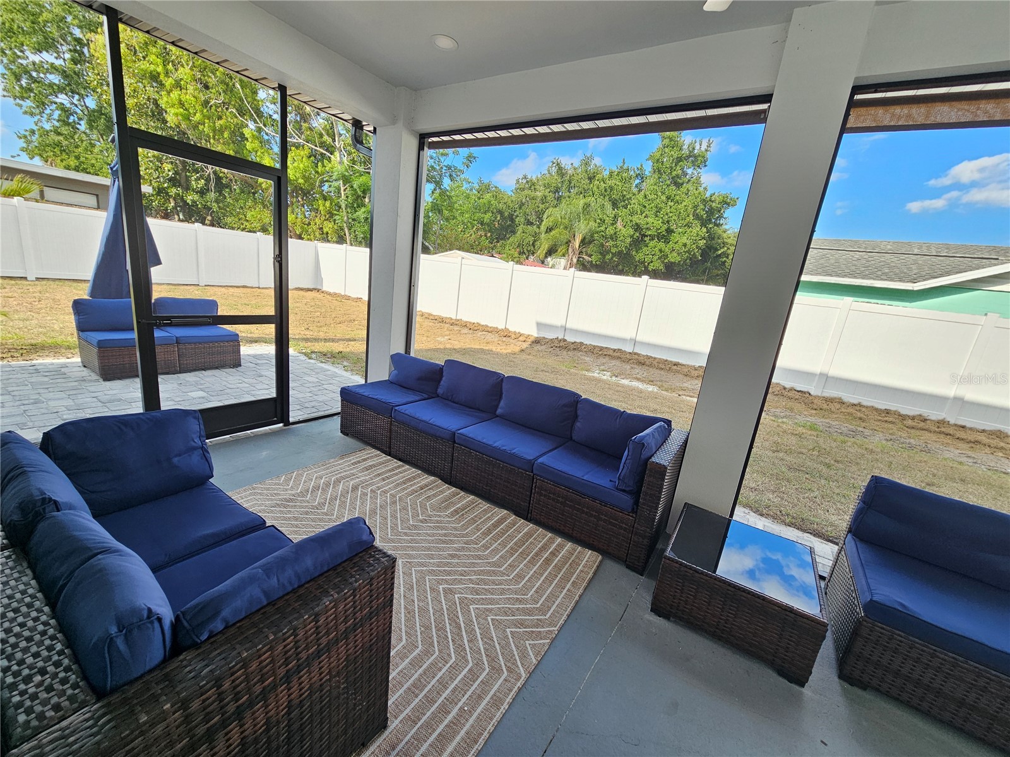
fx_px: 379
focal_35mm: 13
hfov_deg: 106.2
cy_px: 378
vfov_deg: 89.9
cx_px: 505
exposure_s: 1/225
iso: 50
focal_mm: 2.2
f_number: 2.2
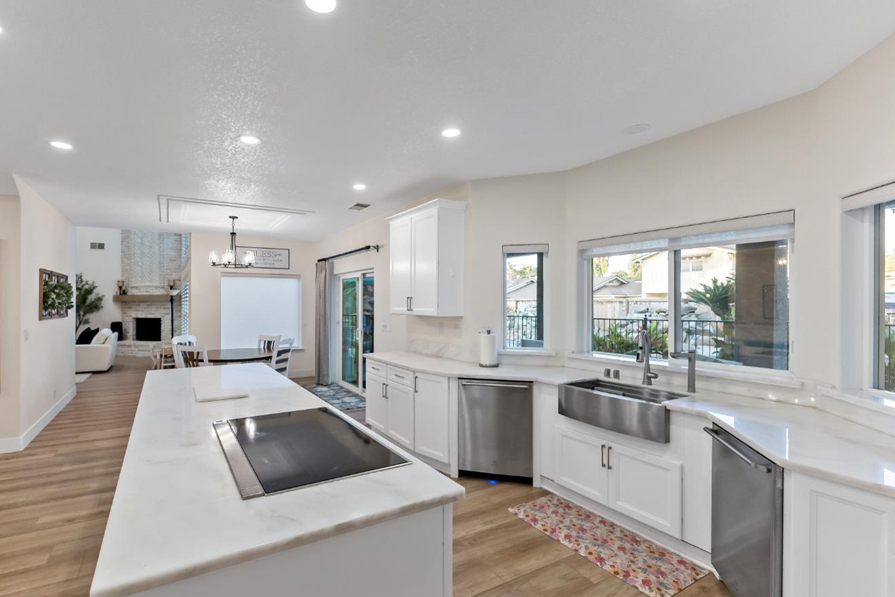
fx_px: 398
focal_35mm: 16
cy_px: 313
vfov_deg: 73.7
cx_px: 395
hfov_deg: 96.3
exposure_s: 1/160
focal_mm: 14
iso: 800
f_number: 4
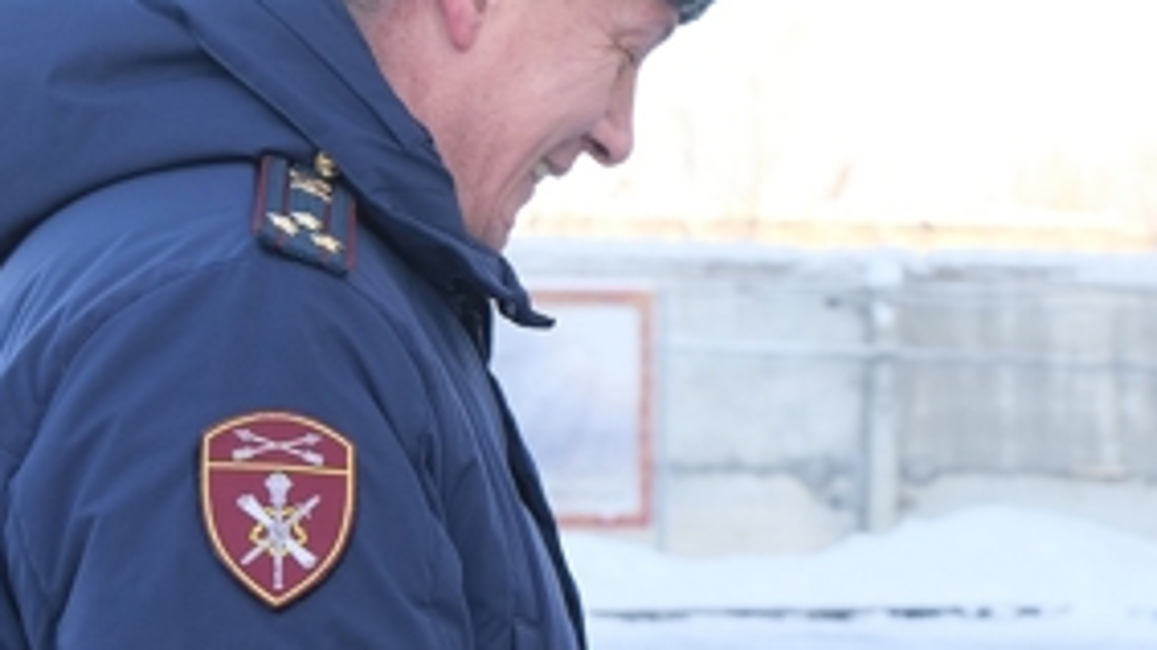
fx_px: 5030
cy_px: 572
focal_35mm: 164
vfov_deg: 7.4
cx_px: 1267
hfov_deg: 12.9
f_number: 5
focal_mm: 39.3
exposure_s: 1/110
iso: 320
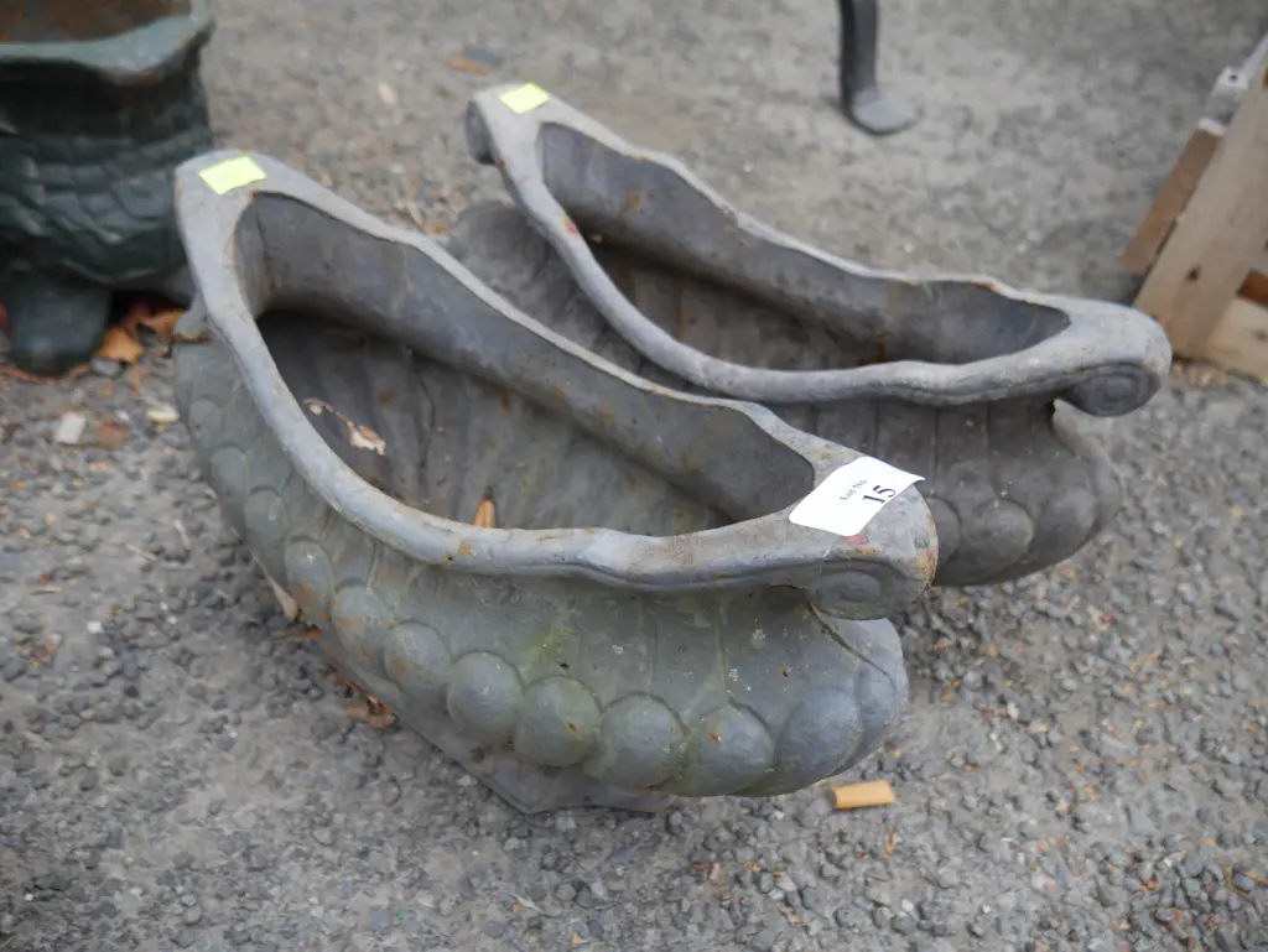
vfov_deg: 49.8
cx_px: 634
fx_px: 1026
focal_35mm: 28
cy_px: 476
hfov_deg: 63.4
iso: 200
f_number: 3.5
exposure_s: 1/125
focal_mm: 14
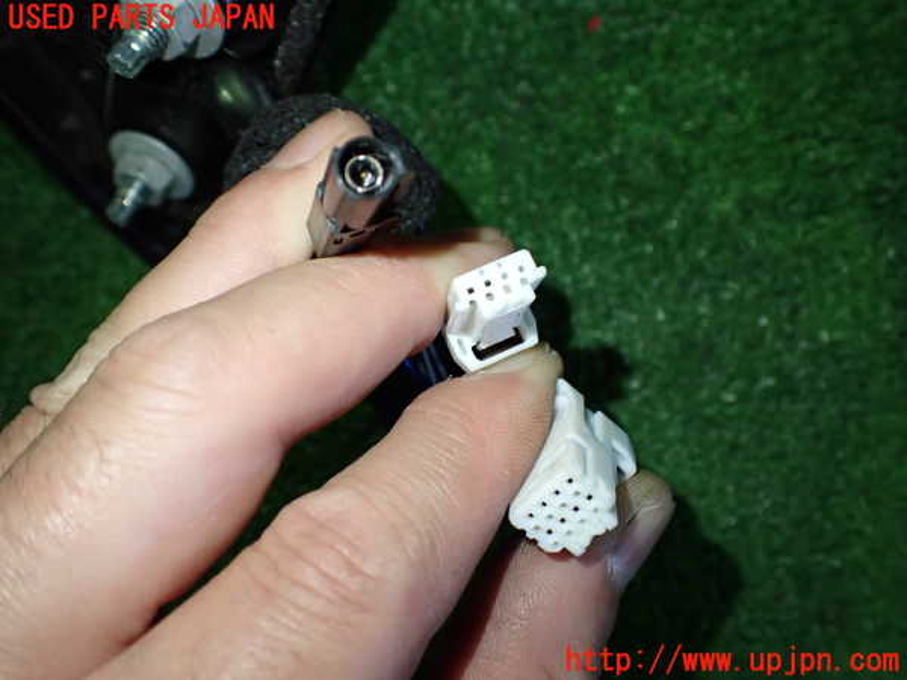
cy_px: 340
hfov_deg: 60.0
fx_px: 786
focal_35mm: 30
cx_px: 454
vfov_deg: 46.8
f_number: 2.3
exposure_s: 1/125
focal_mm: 5.4
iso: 400
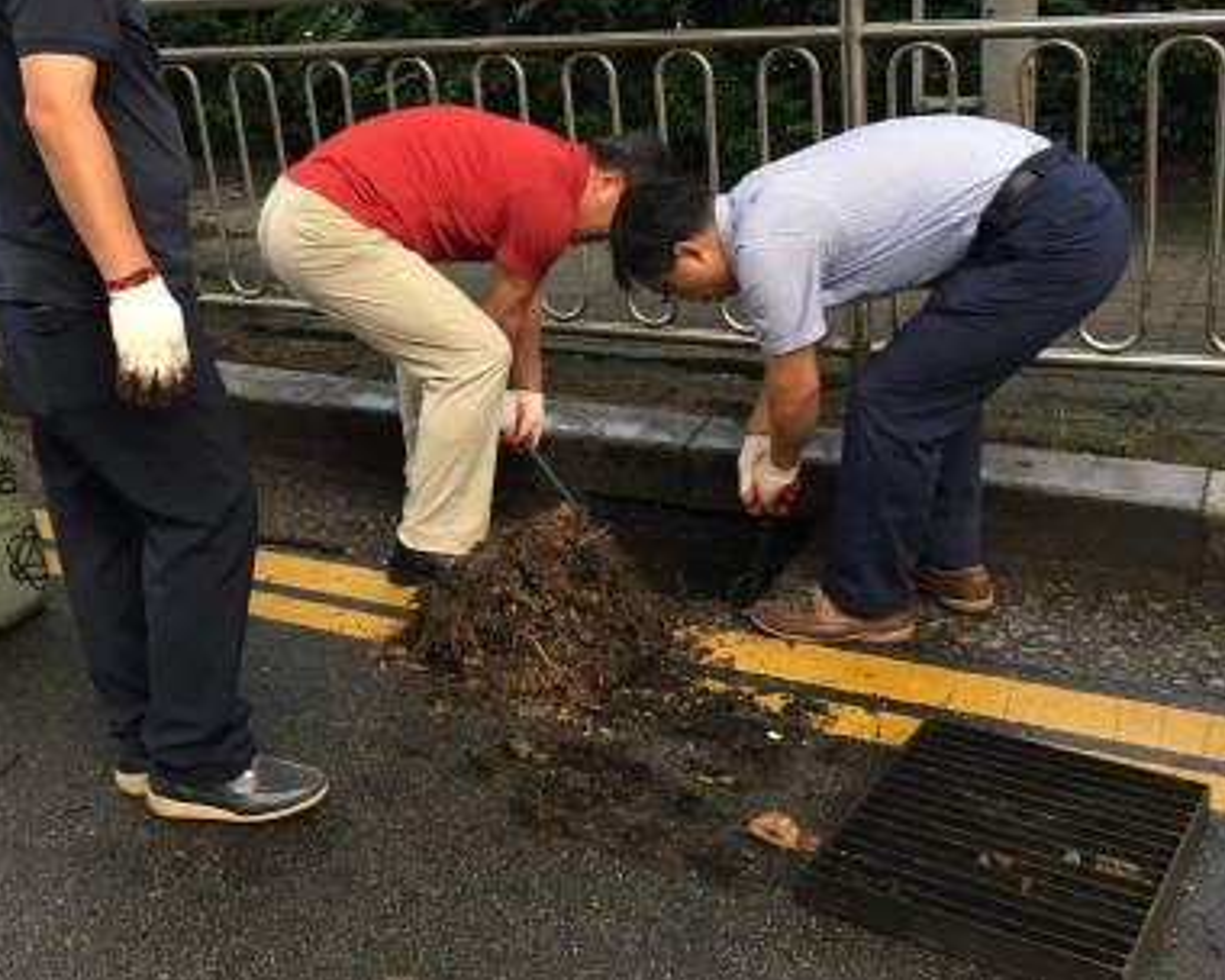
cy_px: 326
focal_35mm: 41
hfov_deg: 44.2
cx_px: 413
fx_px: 1486
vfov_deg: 36.1
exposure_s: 1/30
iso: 64
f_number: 2.2
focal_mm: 4.15
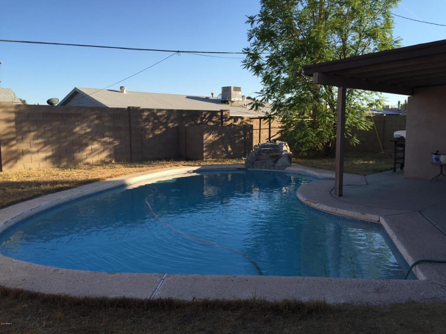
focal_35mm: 29
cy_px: 167
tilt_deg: -6.7
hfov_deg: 61.7
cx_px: 223
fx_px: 374
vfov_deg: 48.2
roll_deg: -0.1
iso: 32
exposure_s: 1/1014
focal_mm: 4.15
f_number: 2.2
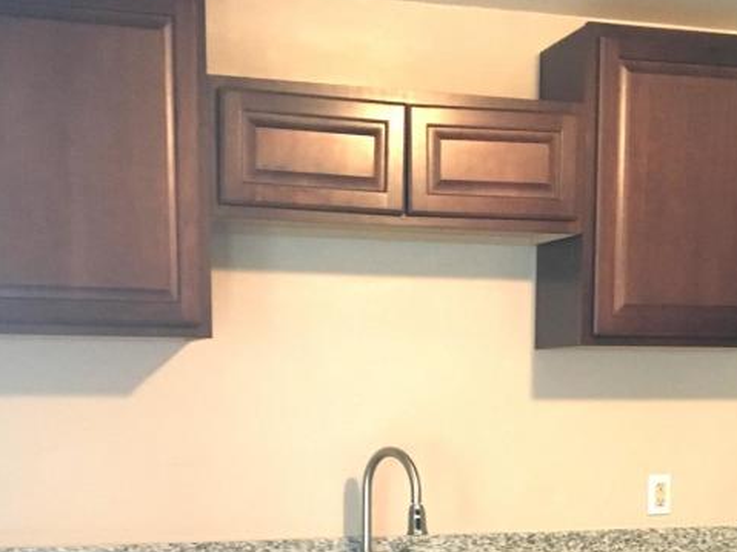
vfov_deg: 22.6
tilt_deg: -7.2
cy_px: 566
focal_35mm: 62
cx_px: 415
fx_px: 1320
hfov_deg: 31.2
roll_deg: +0.4
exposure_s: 1/15
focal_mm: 4.15
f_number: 2.2
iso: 250
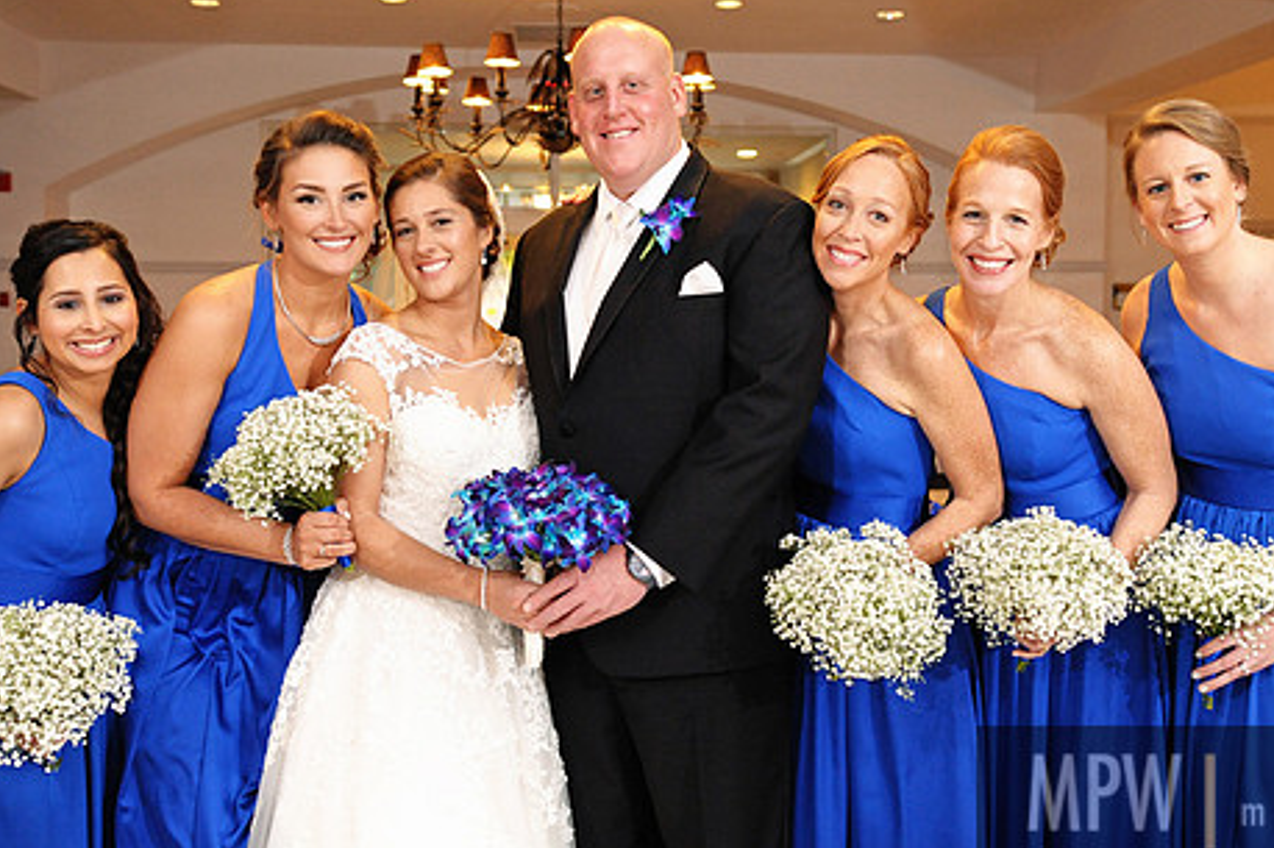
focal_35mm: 38
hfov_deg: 50.7
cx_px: 668
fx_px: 1344
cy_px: 364
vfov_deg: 35.0
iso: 2500
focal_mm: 30
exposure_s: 1/200
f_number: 2.8
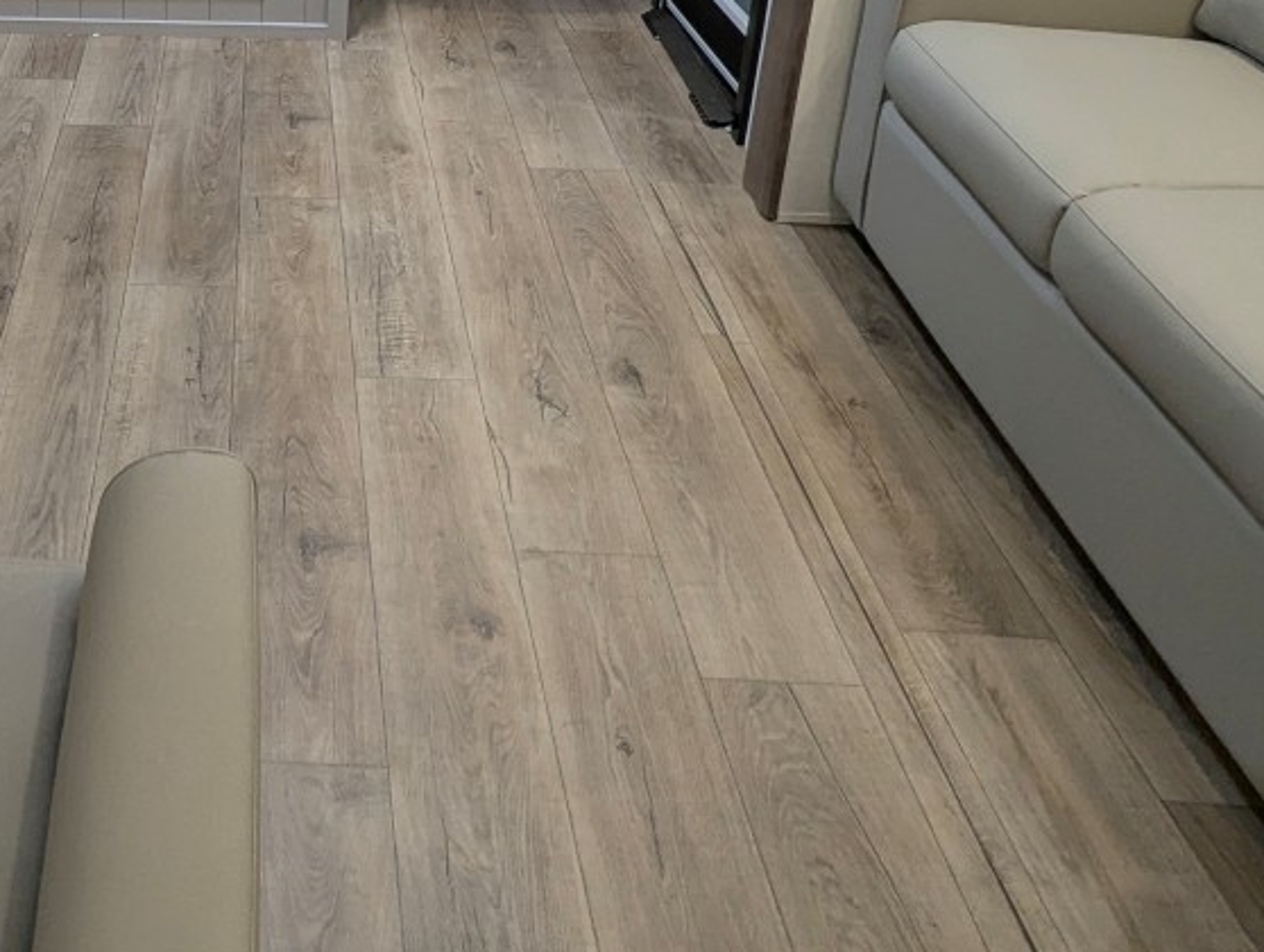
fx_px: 1462
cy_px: -23
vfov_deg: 32.8
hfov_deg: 43.4
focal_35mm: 40
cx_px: 169
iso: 154
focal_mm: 2.35
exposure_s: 1/69.4
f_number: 2.2
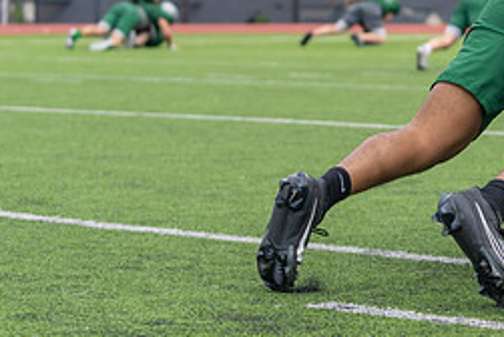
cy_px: -46
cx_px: 619
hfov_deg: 10.9
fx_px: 2579
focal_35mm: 184
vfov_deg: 7.4
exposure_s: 1/1250
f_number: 3.5
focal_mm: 70
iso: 160
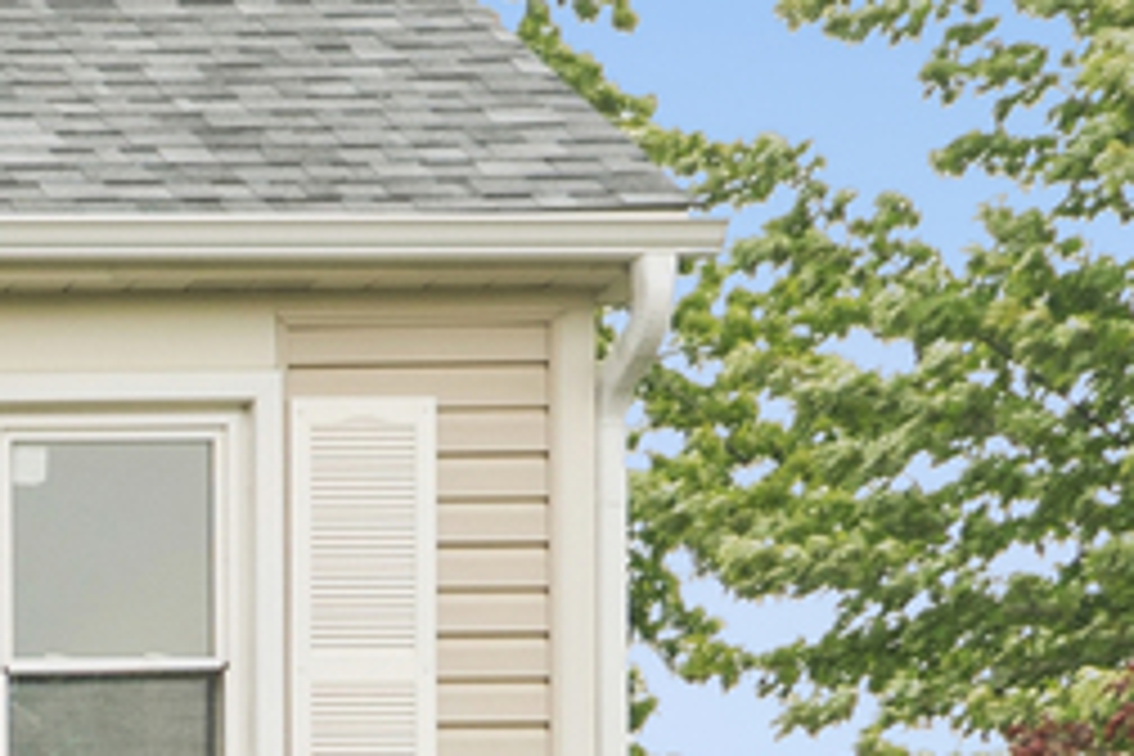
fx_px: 6677
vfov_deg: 6.3
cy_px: 1476
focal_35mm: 212
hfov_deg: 8.5
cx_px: -2016
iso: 200
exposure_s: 1/80
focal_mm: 22
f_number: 8
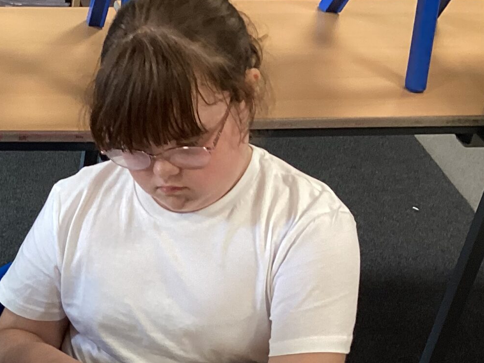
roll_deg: -1.5
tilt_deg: -39.1
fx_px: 1119
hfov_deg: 22.7
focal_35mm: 80
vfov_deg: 18.1
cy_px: 340
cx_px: -73
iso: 125
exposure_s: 1/50
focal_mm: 3.3
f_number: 2.4
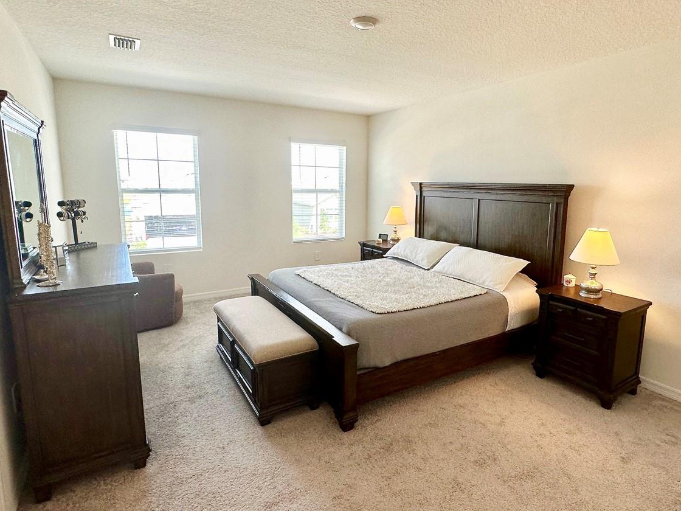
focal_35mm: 20
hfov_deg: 81.5
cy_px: 245
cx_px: 376
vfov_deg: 65.9
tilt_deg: -9.6
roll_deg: -1.5
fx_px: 393
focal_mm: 2.22
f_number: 2.2
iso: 125
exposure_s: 1/120
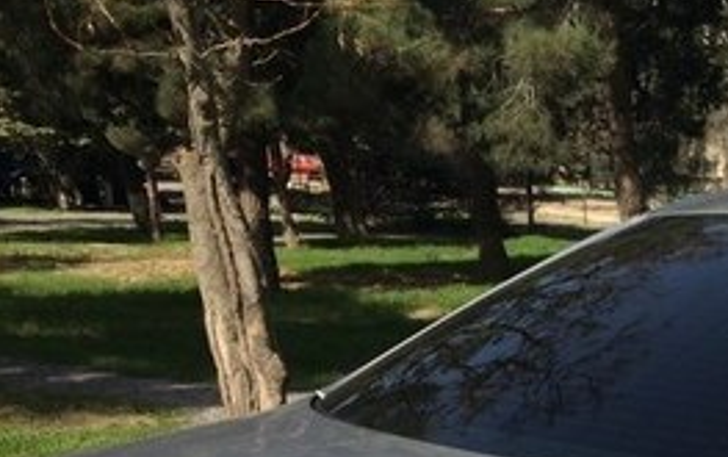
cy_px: 669
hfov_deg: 24.0
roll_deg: -2.6
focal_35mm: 77
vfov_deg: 15.7
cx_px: 908
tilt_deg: -19.1
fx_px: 1529
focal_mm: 4.15
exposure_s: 1/1866
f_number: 2.2
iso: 32
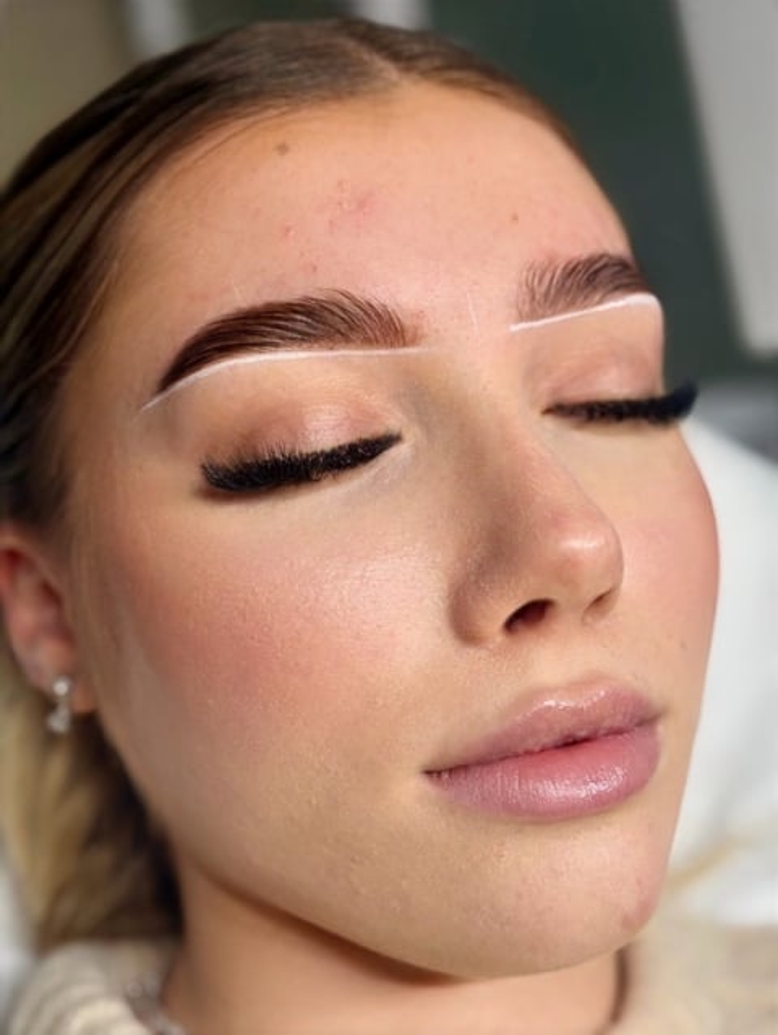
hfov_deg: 30.3
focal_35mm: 48
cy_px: 518
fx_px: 1437
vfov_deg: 39.6
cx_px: 389
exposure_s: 1/236
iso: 64
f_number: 1.78
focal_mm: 6.76
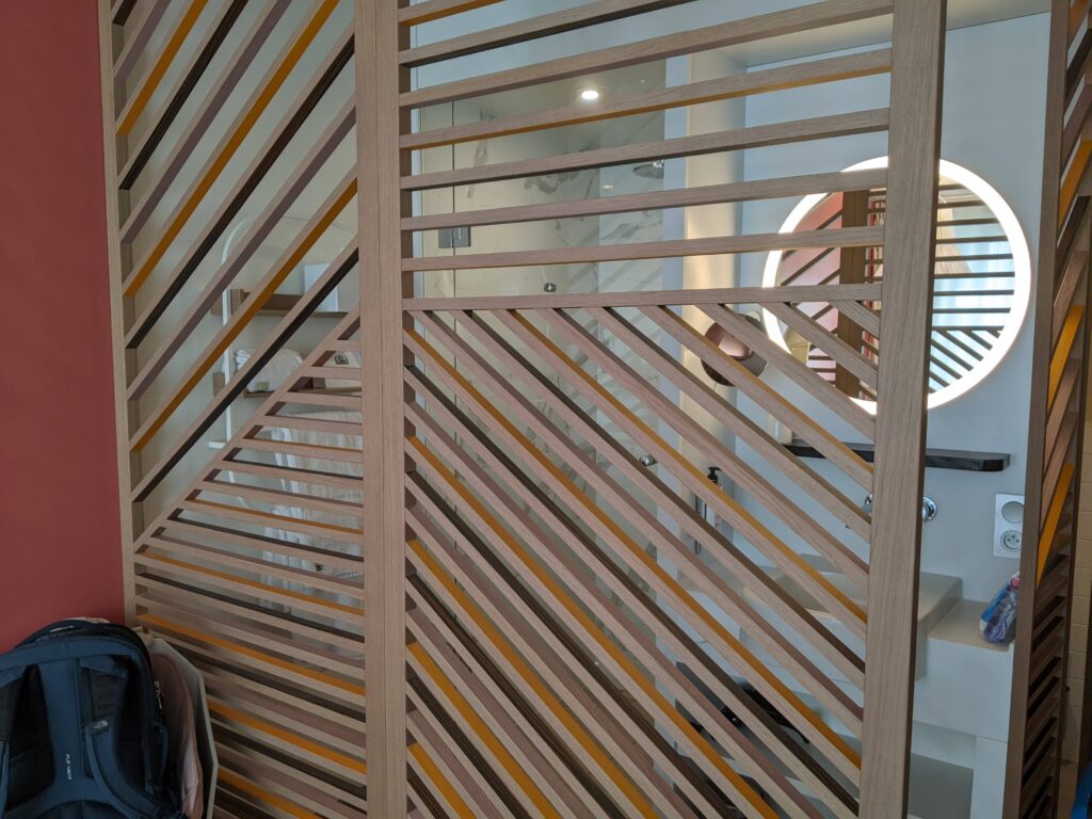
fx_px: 852
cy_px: 410
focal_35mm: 27
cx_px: 546
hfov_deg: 65.3
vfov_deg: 51.4
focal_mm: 4.44
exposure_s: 1/99.9
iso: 79
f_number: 1.8
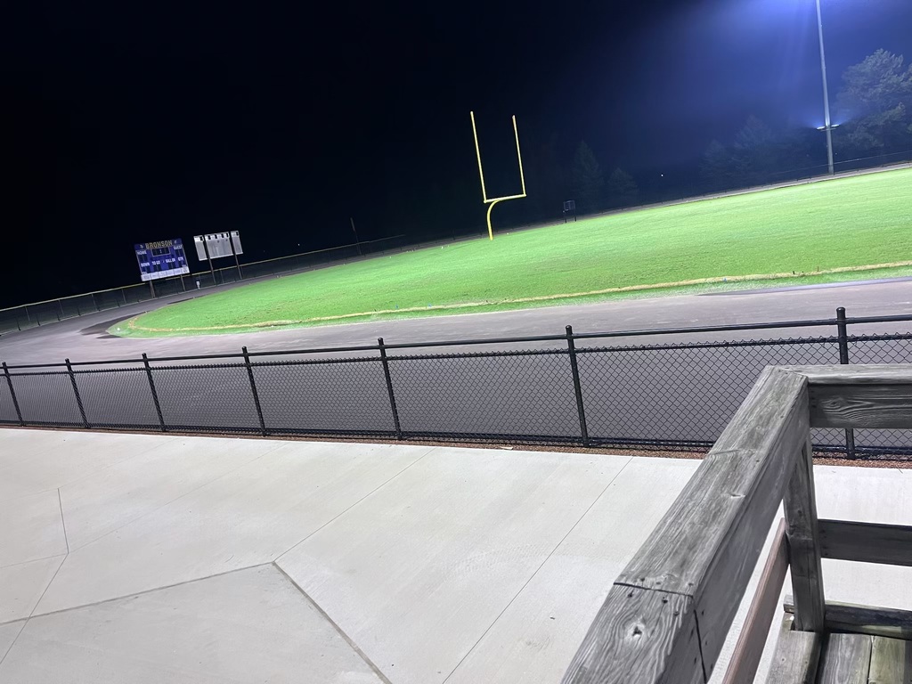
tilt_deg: -10.3
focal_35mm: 26
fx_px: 685
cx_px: 456
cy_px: 342
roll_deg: +9.6
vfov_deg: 53.1
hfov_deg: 67.3
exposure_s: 1/60
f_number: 1.6
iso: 250
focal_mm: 5.1
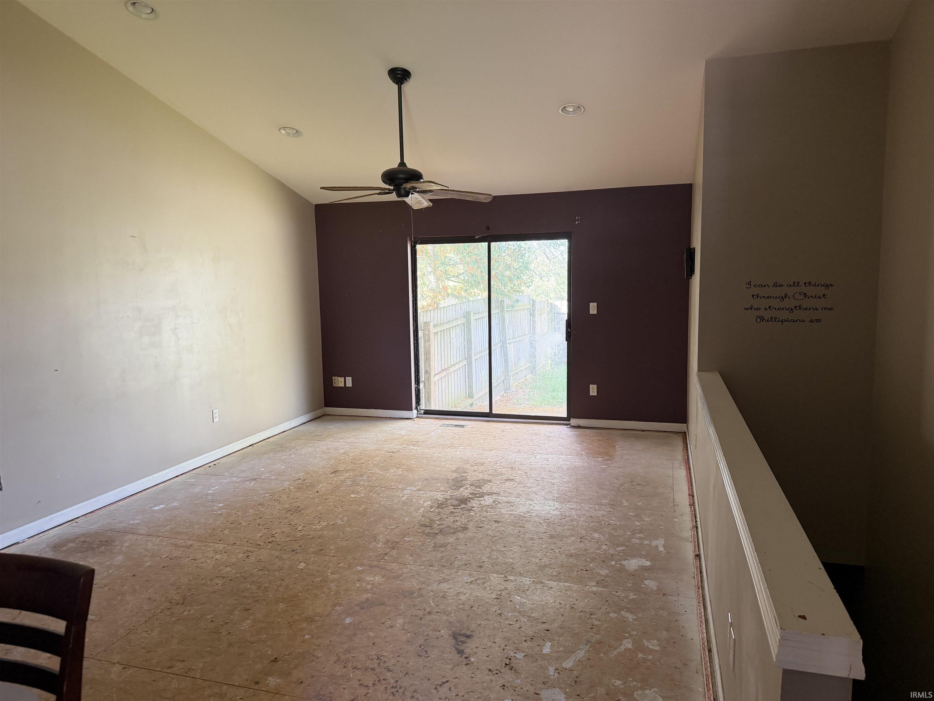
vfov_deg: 56.8
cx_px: 467
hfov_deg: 71.6
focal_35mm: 24
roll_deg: +1.4
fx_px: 648
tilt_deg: -6.4
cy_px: 350
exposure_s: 1/61
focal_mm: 6.76
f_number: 1.78
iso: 200
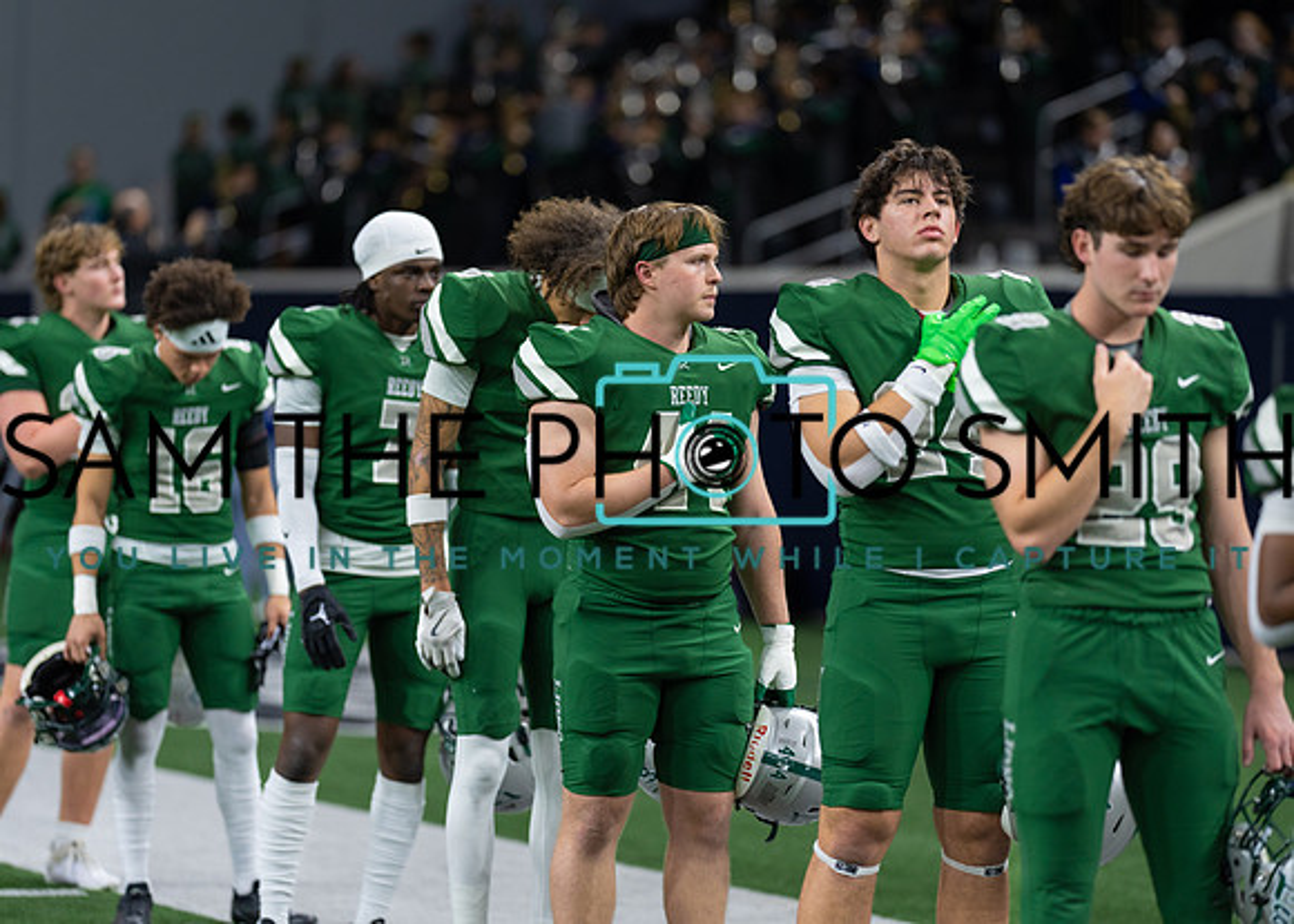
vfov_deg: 10.2
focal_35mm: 141
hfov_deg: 14.2
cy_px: 462
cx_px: 647
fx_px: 5197
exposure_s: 1/400
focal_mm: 135
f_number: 1.8
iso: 500
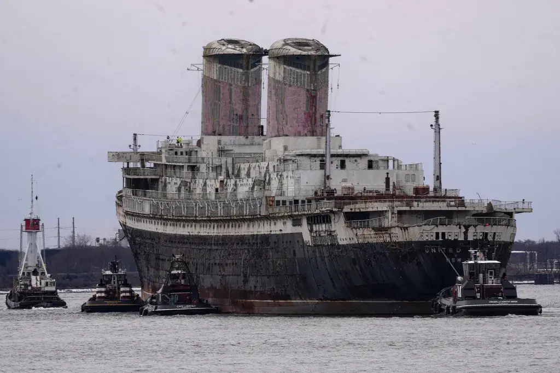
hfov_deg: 5.2
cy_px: 186
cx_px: 280
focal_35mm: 400
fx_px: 6220
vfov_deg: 3.4
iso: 100
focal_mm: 400
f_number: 11
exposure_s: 1/160
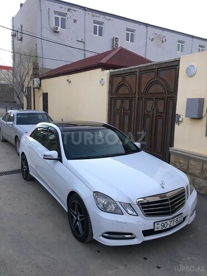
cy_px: 138
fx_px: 231
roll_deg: -2.7
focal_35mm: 29
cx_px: 104
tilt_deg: -7.0
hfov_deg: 48.2
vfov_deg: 61.7
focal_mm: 4.15
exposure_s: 1/33
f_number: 2.2
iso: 25
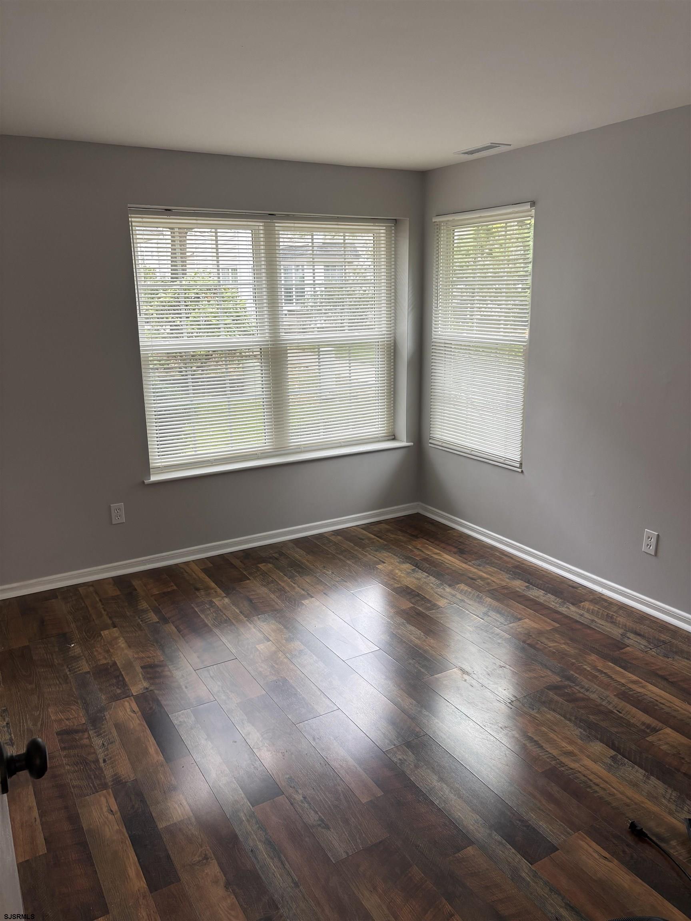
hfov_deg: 53.1
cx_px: 346
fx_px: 692
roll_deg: +0.6
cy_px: 460
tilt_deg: -13.4
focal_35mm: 26
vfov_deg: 67.3
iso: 100
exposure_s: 1/120
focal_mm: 5.96
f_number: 1.6
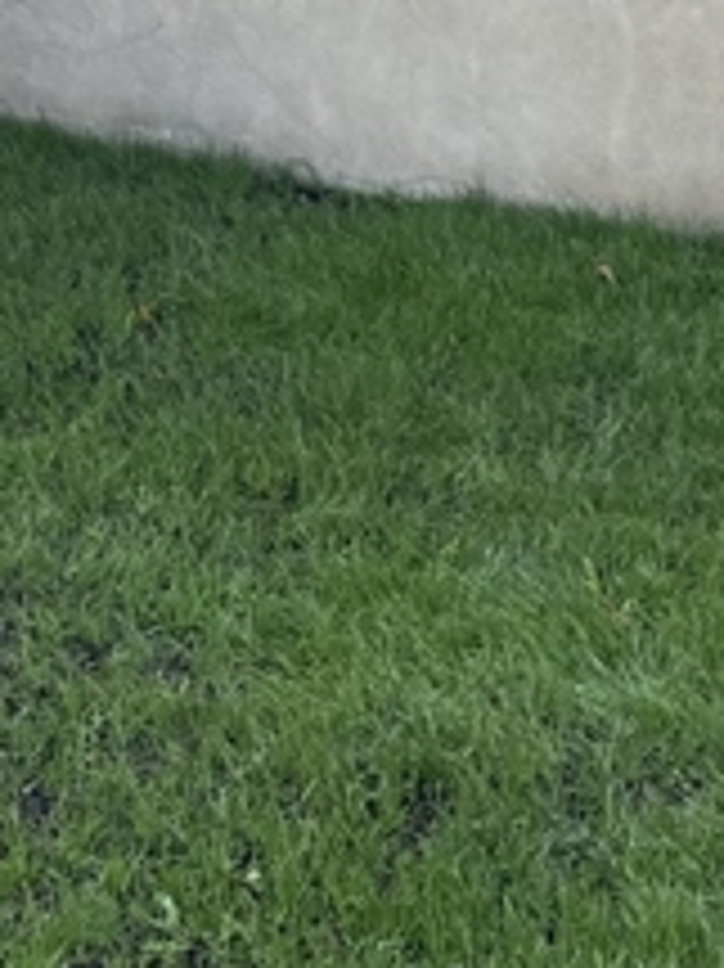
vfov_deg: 18.6
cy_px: -491
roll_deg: -0.9
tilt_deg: +0.7
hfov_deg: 15.9
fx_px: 2596
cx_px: 333
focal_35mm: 93
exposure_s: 1/349
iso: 32
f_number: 1.6
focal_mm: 4.2
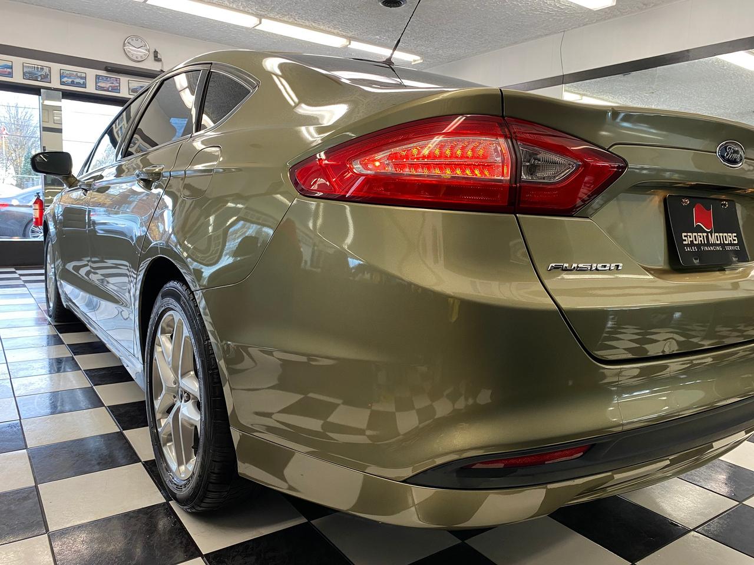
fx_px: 566
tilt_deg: -8.5
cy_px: 282
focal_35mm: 26
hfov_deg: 67.3
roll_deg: -2.4
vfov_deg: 53.1
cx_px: 377
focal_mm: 4.25
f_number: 1.8
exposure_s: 1/60
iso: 80
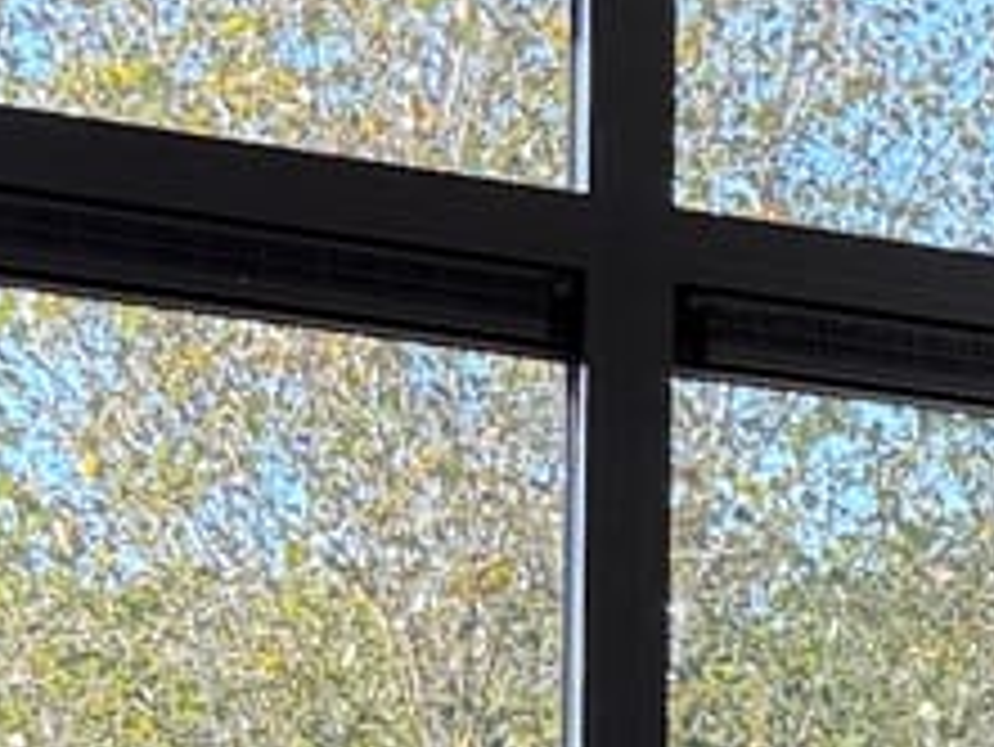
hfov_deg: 9.5
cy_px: 1339
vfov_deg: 8.7
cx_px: 2955
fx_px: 4683
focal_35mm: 163
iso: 80
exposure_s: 1/309
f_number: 1.78
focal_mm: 6.76
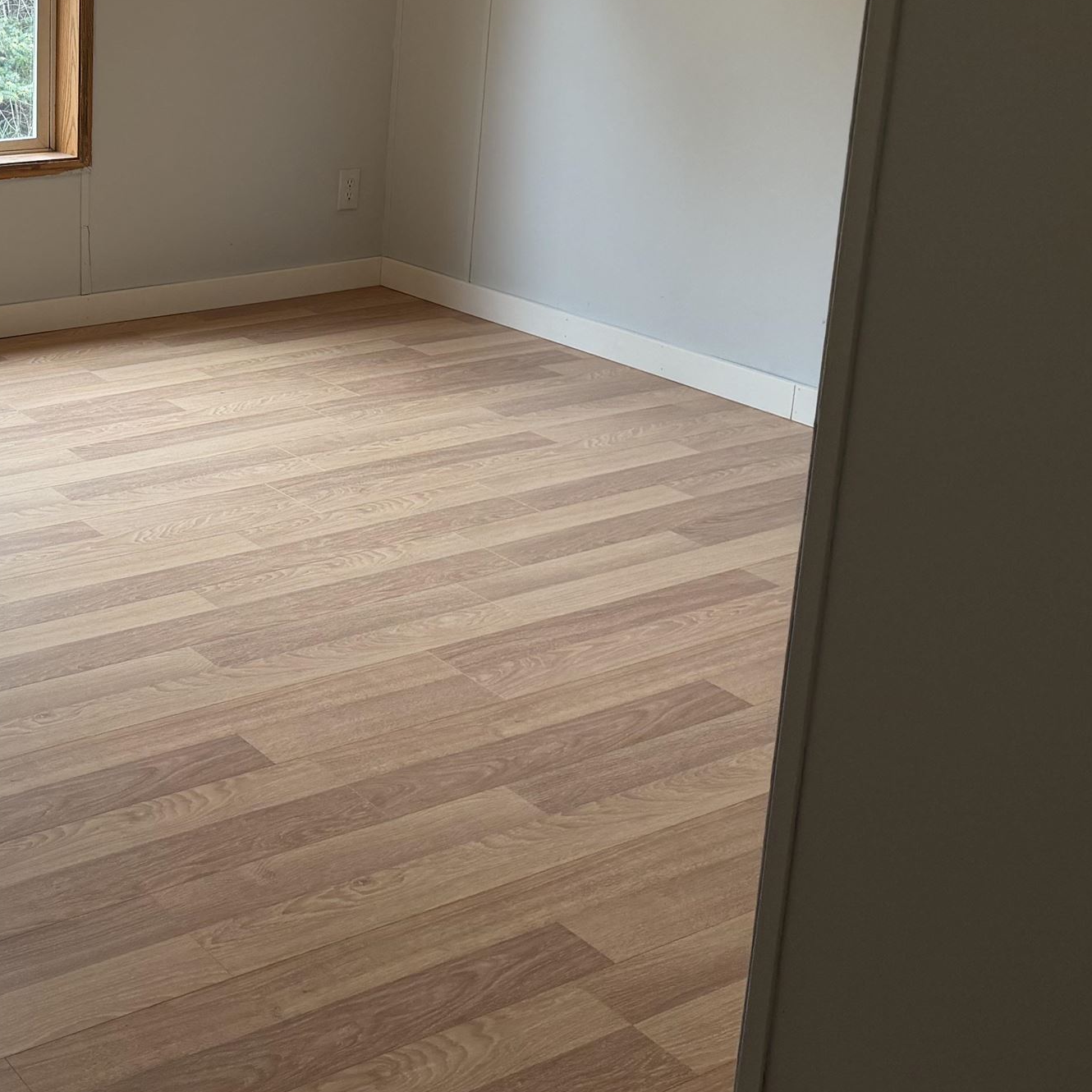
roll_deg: -0.1
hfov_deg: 31.9
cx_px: -11
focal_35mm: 49
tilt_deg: -14.6
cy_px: 290
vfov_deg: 34.1
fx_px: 1749
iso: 125
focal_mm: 6.76
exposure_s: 1/120
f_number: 1.78
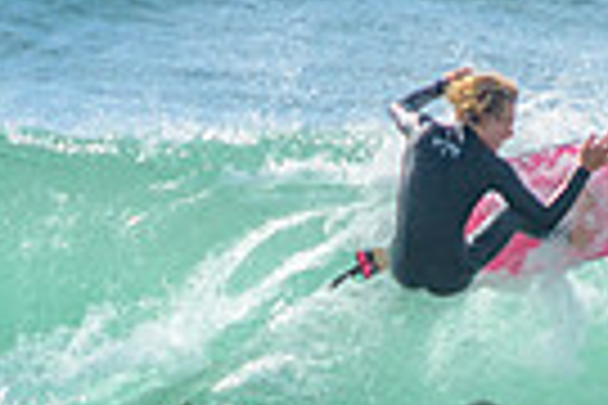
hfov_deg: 1.0
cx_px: 620
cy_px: 378
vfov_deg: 0.7
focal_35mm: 2101
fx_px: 35481
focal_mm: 400
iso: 200
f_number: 8
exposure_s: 1/1600
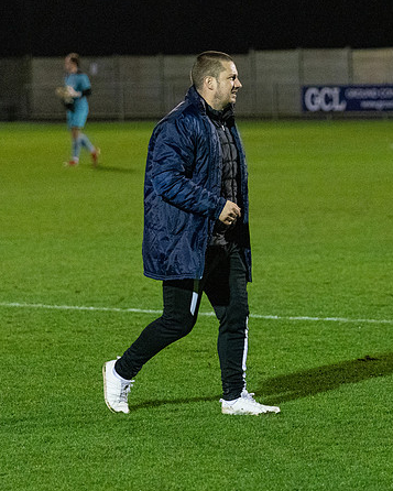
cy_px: 255
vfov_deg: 8.4
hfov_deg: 6.7
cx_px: 241
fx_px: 3343
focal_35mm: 230
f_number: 2.8
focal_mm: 97
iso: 5000
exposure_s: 1/1000
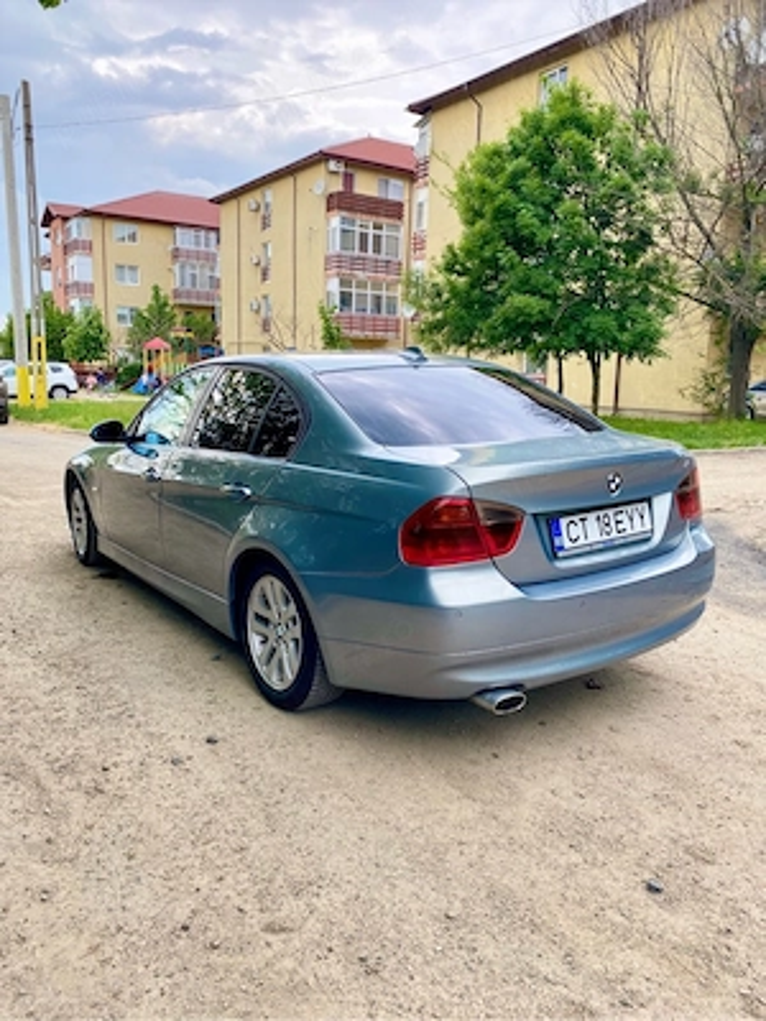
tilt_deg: -8.3
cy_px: 510
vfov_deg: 67.3
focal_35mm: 26
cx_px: 383
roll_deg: -1.1
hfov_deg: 53.1
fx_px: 767
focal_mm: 4.25
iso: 32
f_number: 1.8
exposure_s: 1/405
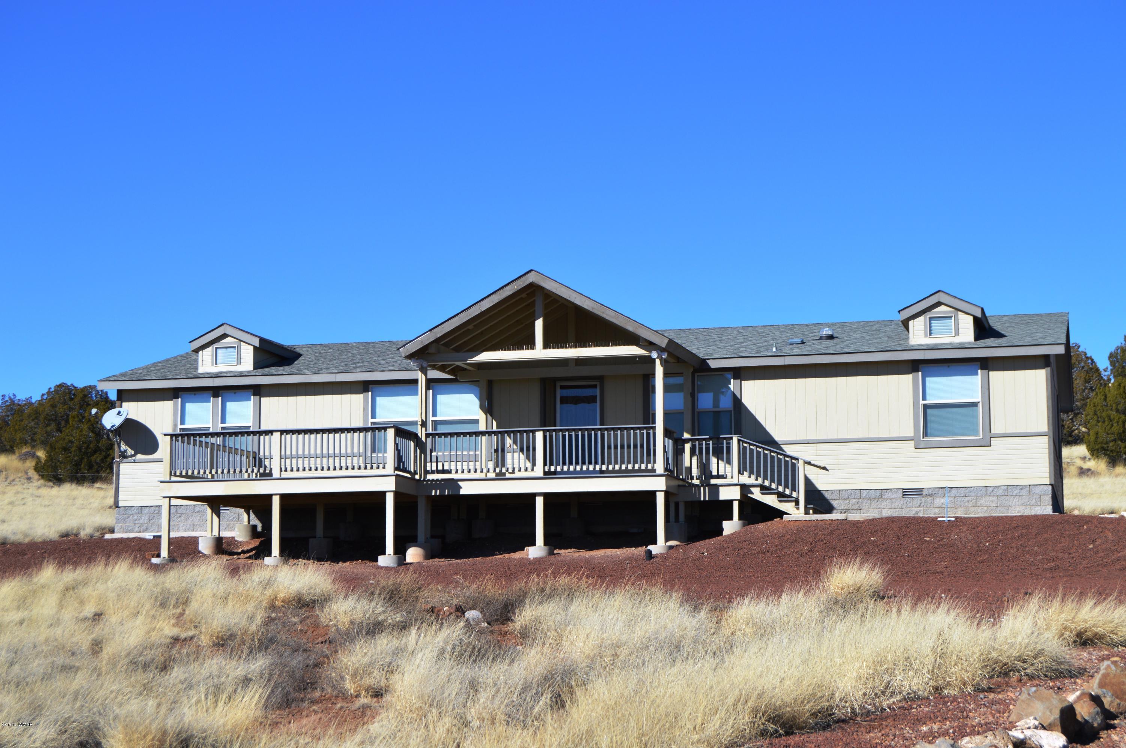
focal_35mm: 63
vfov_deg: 21.5
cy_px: 374
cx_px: 563
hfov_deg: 31.9
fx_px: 1969
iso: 100
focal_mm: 42
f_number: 9
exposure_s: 1/320
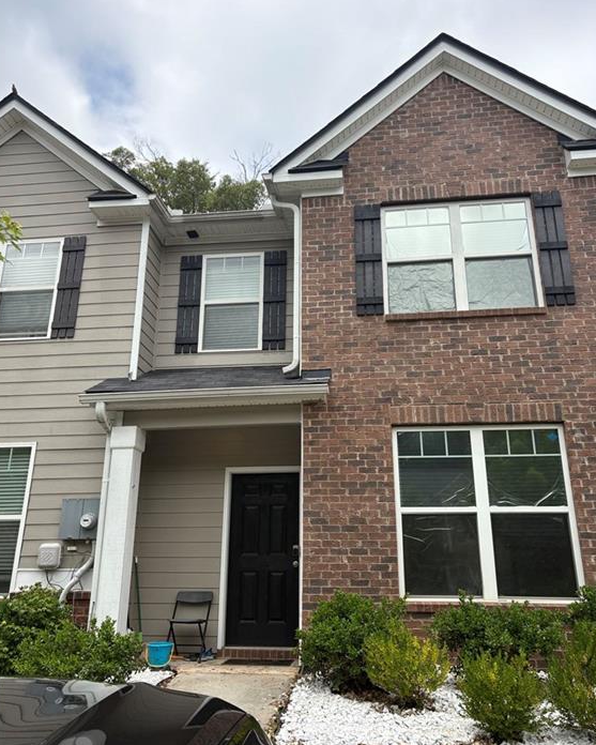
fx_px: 617
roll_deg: +0.0
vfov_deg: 62.2
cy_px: 370
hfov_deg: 51.5
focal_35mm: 28
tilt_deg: +18.7
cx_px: 296
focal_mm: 5.96
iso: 50
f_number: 1.6
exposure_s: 1/3125
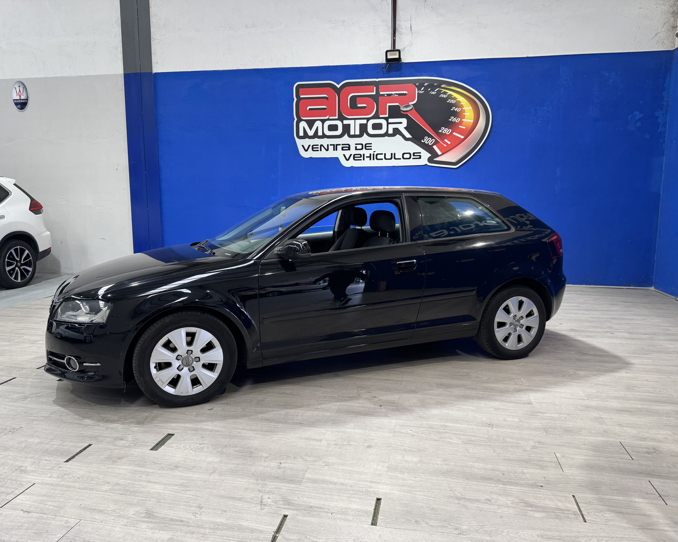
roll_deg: +1.6
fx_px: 502
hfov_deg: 68.1
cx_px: 329
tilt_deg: -7.6
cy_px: 271
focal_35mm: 25
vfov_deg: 56.8
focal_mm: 6.76
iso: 160
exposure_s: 1/100
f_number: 1.78
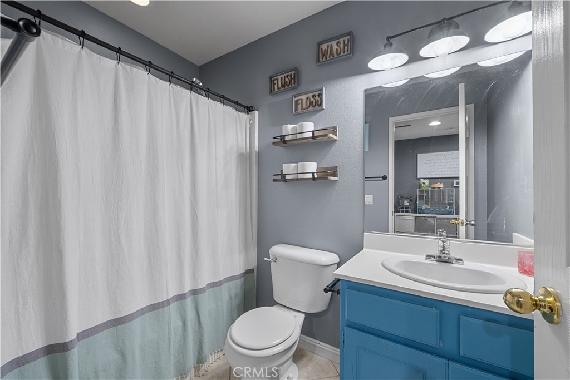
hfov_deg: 104.2
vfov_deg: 81.2
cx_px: 285
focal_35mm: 14
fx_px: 222
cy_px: 190
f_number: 9
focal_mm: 14
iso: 250
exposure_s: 1/1.67
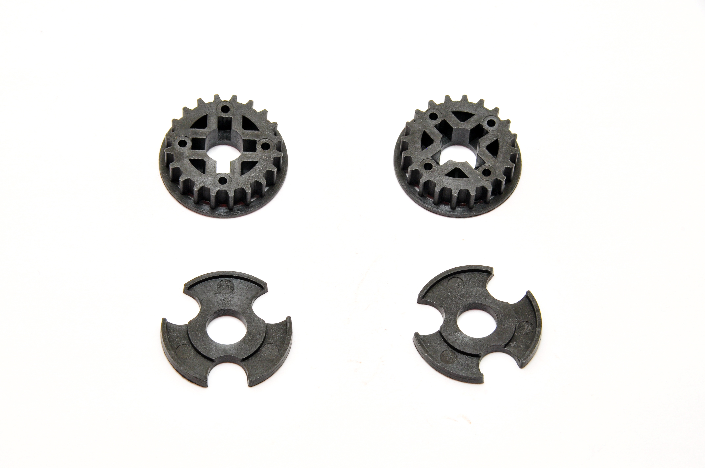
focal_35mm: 202
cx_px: 352
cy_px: 234
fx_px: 3961
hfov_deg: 10.2
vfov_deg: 6.8
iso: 400
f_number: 20
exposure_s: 1/60
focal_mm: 135
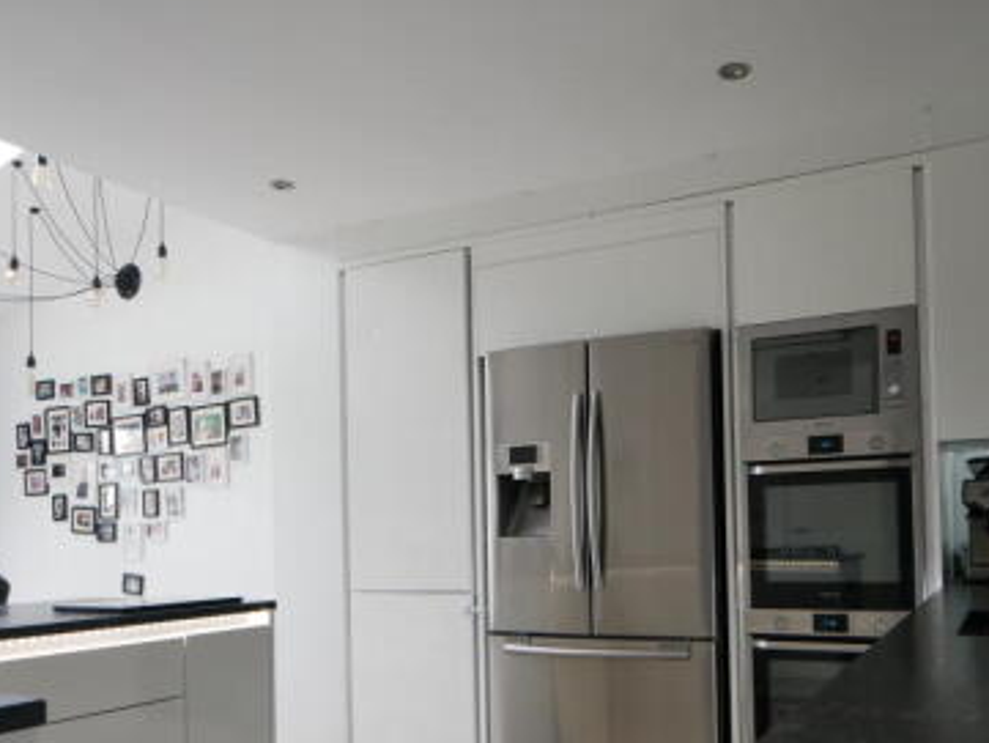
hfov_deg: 60.9
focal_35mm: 29
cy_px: 489
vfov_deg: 47.5
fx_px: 829
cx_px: 611
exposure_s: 1/60
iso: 500
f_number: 4.1
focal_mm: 9
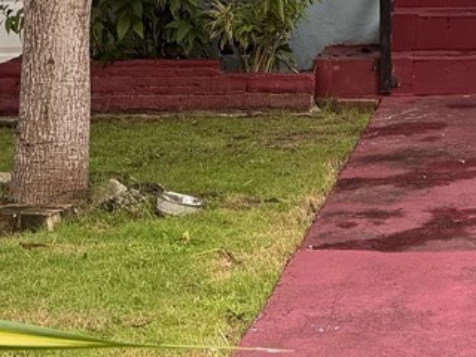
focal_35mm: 120
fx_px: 1650
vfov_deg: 11.8
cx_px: 498
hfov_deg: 16.0
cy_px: -186
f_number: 1.78
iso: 100
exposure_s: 1/772
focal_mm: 6.76
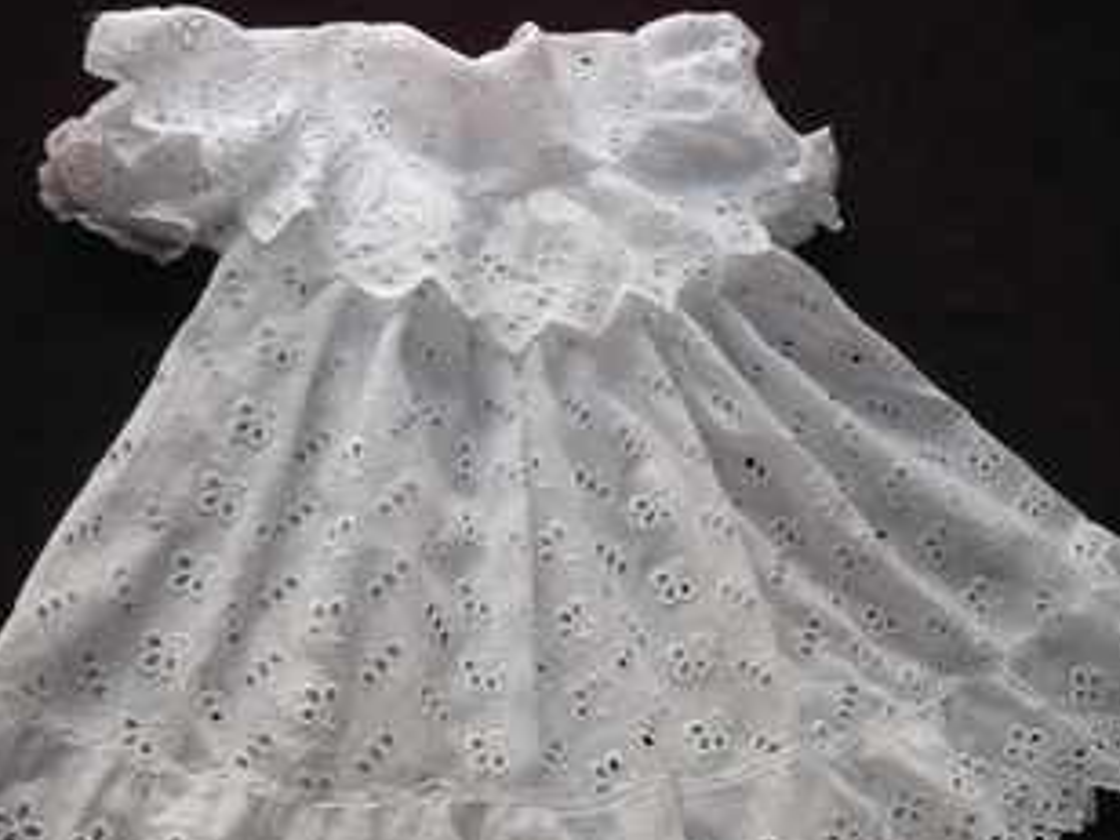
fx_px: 1618
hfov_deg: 38.1
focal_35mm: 50
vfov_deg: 28.9
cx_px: 495
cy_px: 564
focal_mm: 5.8
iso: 400
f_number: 2.8
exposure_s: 1/500
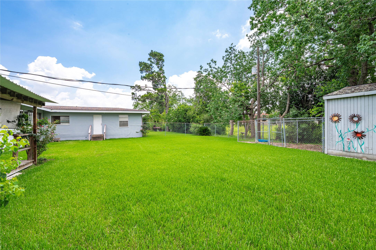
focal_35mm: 16
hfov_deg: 96.8
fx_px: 167
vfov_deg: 73.7
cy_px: 125
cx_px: 188
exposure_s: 1/60
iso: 125
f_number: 13
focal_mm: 16
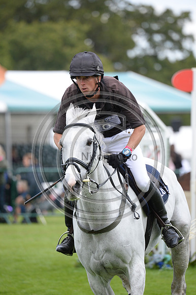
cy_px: 148
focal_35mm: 400
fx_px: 3270
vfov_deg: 5.2
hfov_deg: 3.4
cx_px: 98
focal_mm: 400
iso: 800
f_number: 6.3
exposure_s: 1/800
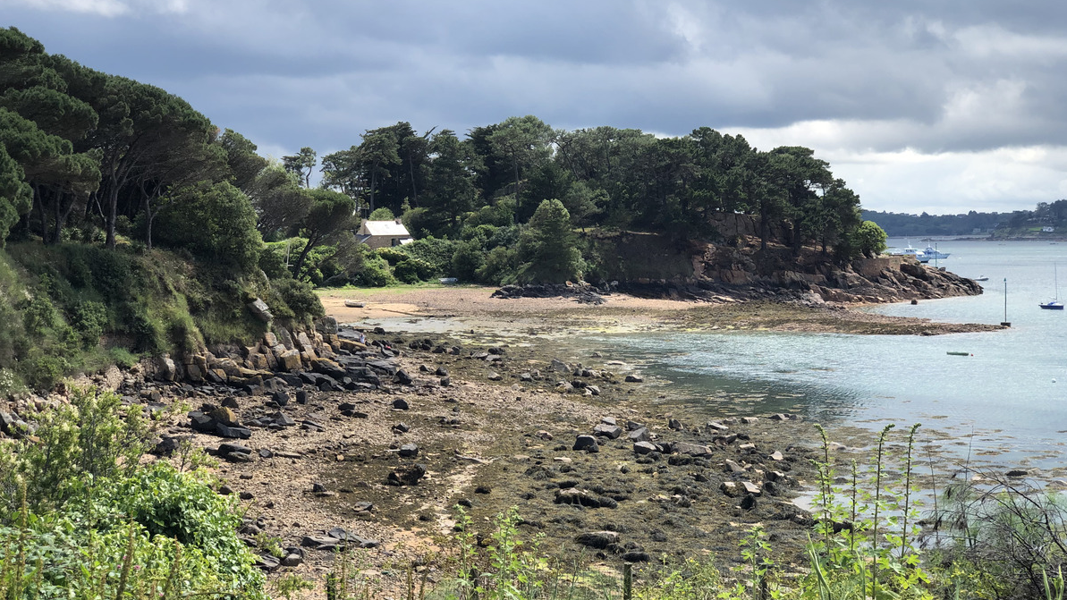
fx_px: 1613
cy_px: 310
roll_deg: +1.7
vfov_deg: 21.1
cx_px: 535
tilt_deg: -3.6
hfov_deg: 36.6
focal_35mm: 57
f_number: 2.4
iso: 16
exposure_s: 1/727
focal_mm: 6
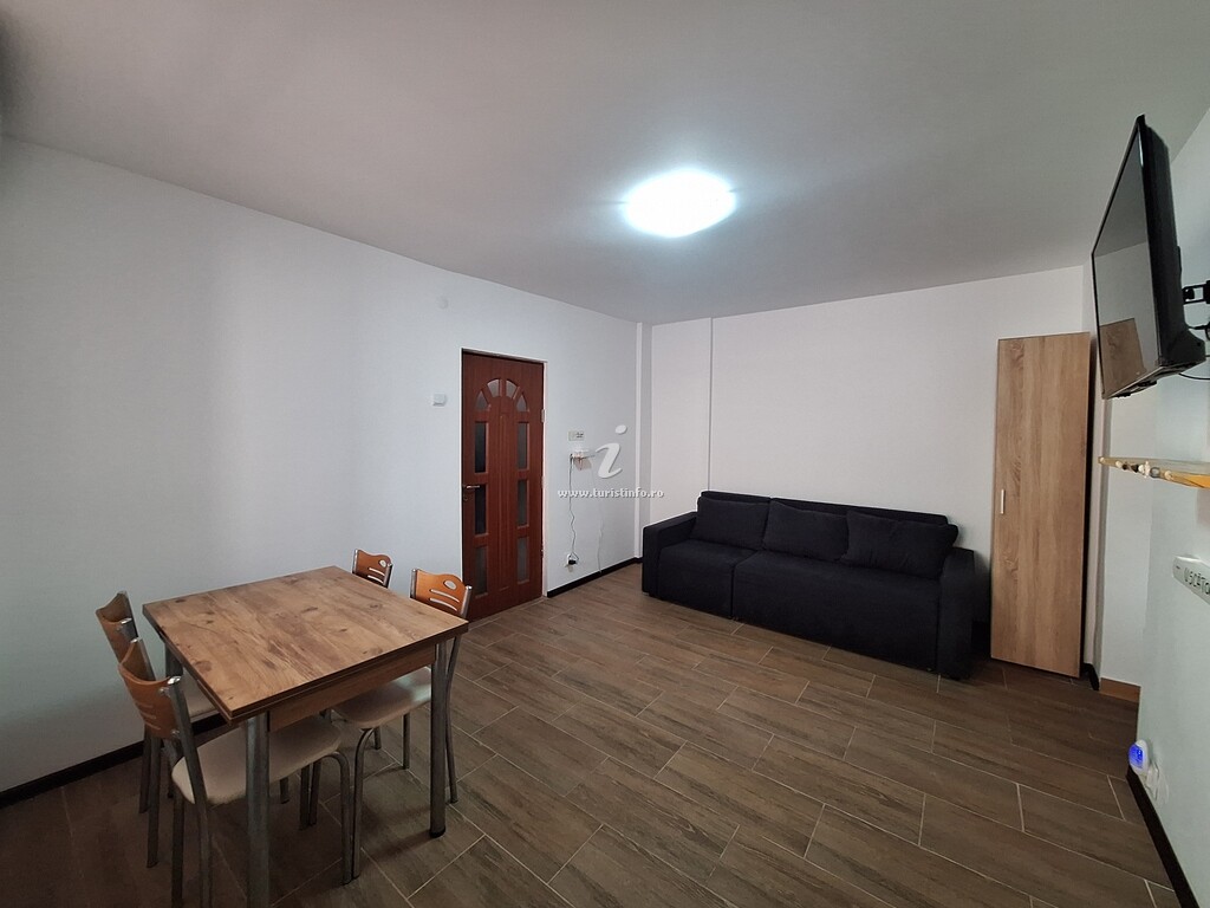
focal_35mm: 13
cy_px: 454
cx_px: 605
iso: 250
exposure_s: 1/25
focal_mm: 1.74
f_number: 2.2
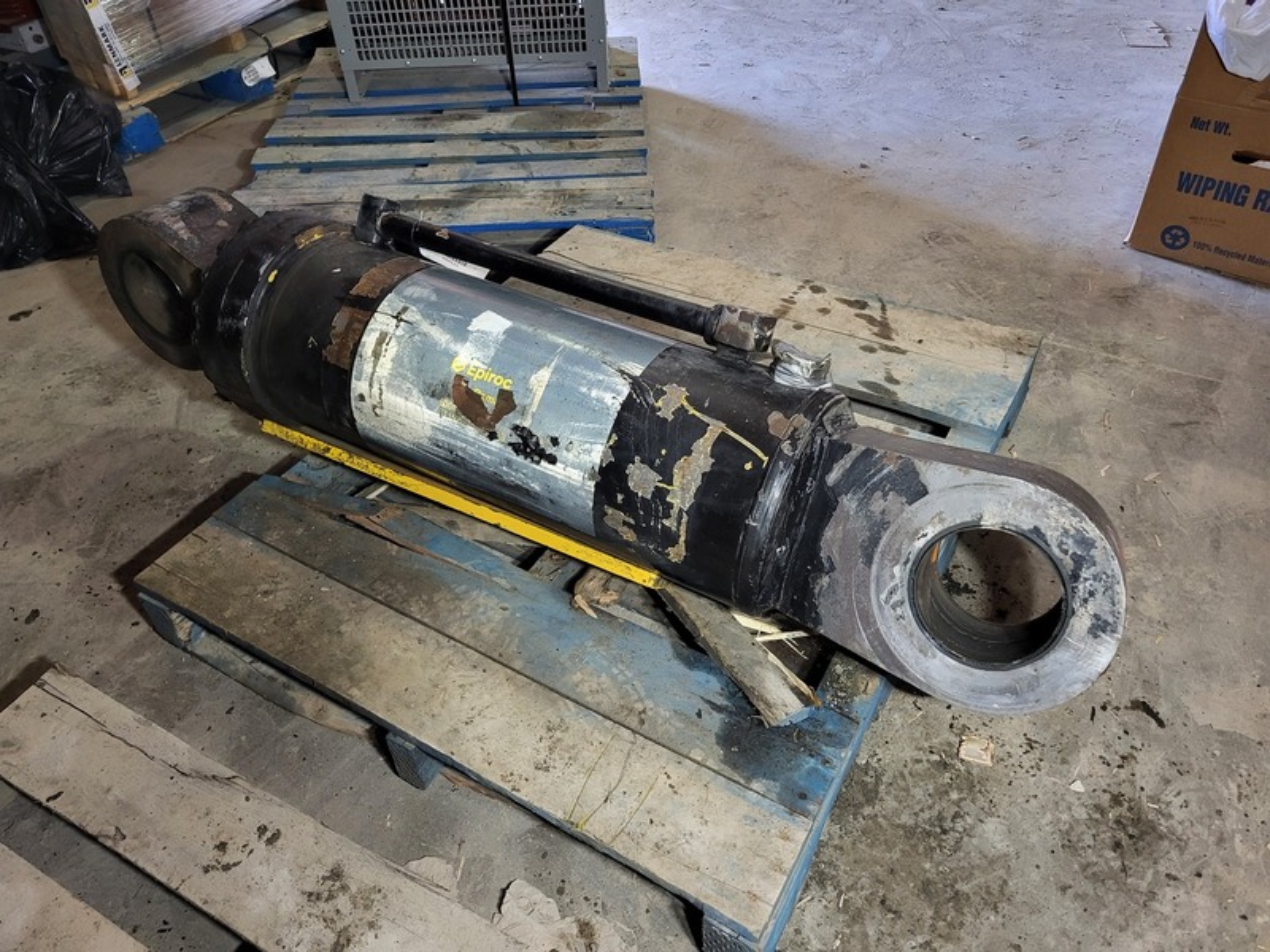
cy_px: 476
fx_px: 954
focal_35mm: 26
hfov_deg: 67.3
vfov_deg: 53.1
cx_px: 635
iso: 320
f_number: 1.8
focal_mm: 5.4
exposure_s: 1/40
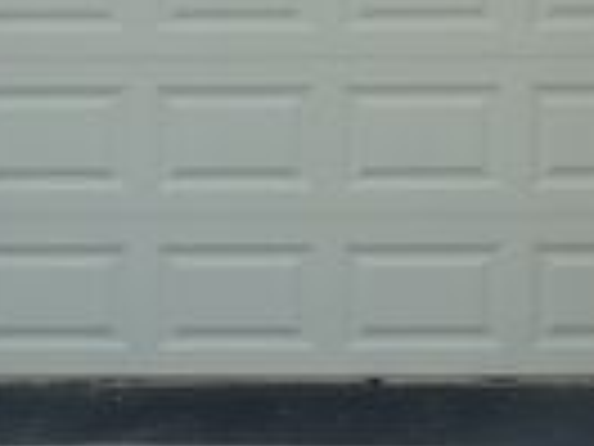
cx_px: 922
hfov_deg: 11.8
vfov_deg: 9.3
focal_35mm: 159
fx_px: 2728
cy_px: 34
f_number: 3.7
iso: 80
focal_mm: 7.5
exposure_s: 1/400
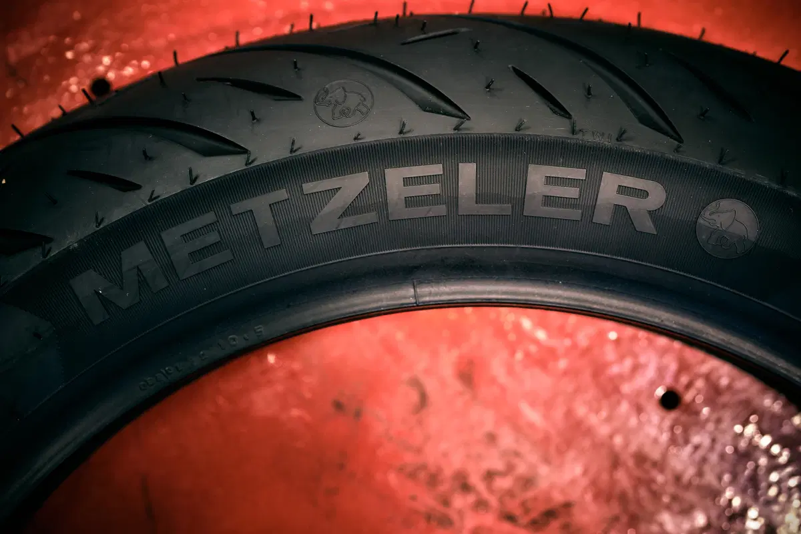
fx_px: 2002
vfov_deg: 15.2
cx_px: 400
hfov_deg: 22.6
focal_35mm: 90
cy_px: 267
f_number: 3.2
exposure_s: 1/50
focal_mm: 60
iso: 1000
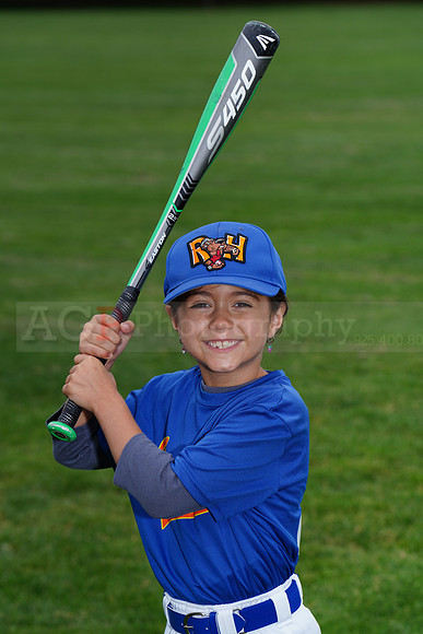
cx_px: 212
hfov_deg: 7.8
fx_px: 3100
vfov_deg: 11.7
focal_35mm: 176
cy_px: 317
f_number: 9
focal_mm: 176
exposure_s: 1/200
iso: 200
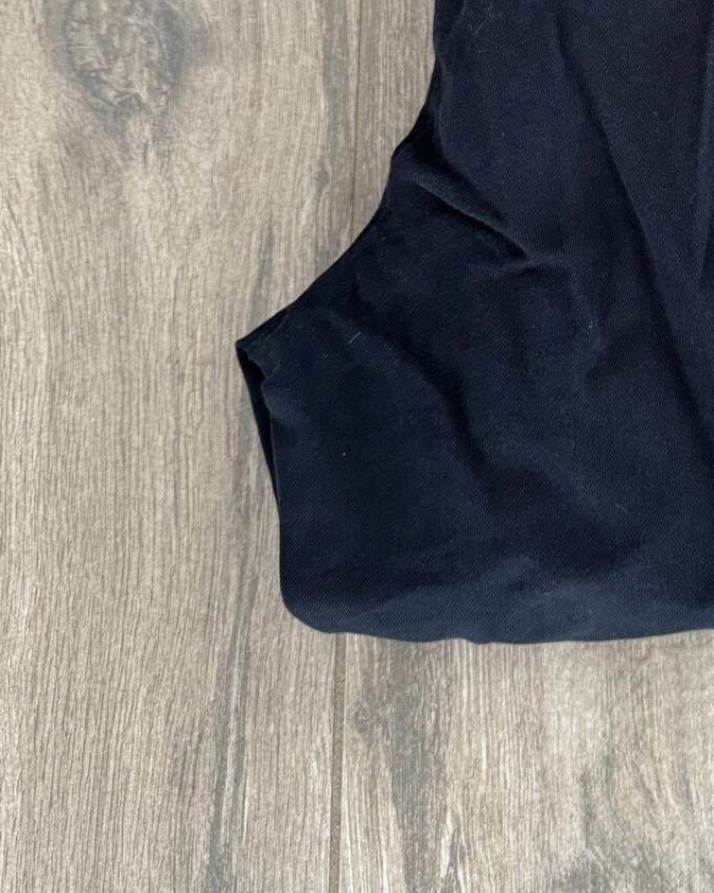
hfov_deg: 24.6
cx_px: 812
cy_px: 21
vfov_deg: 30.9
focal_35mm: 57
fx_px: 1506
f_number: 1.78
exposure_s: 1/60
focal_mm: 6.76
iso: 320
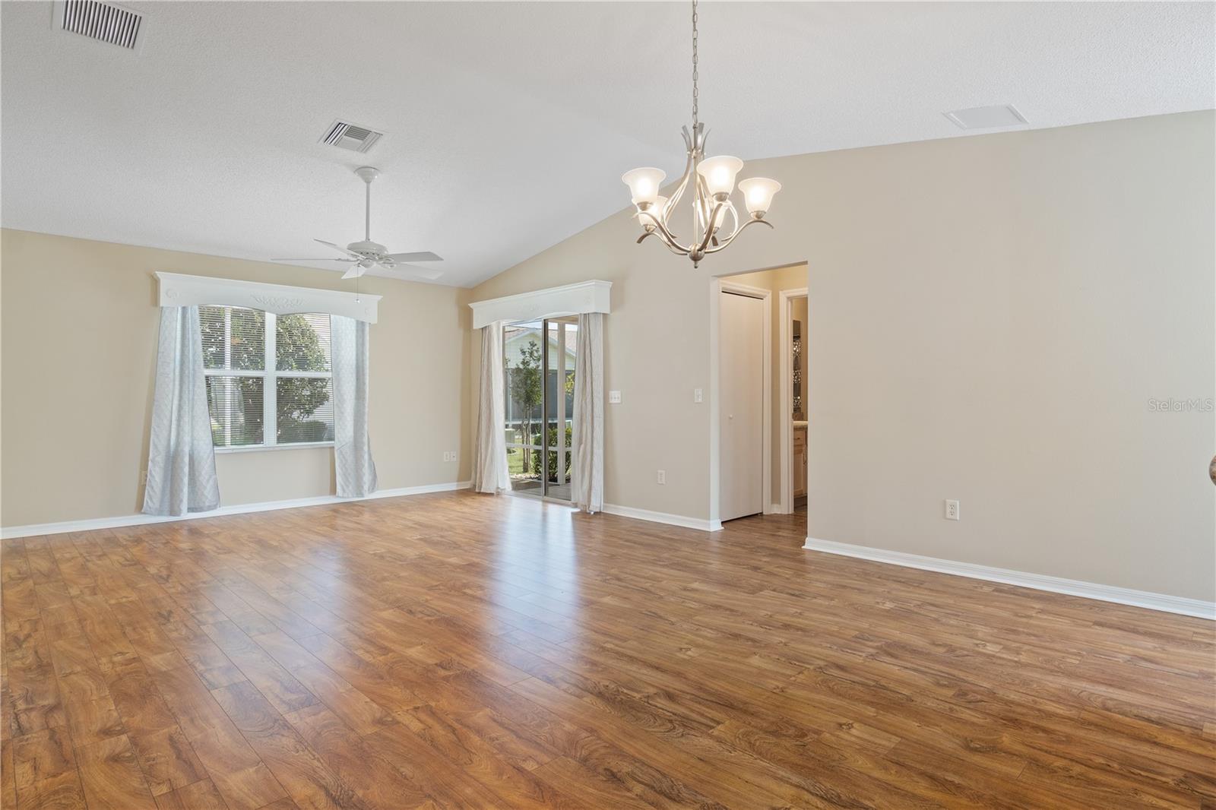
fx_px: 608
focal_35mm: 18
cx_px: 608
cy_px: 405
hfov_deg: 90.0
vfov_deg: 67.4
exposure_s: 1/2
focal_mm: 12
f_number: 8
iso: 320
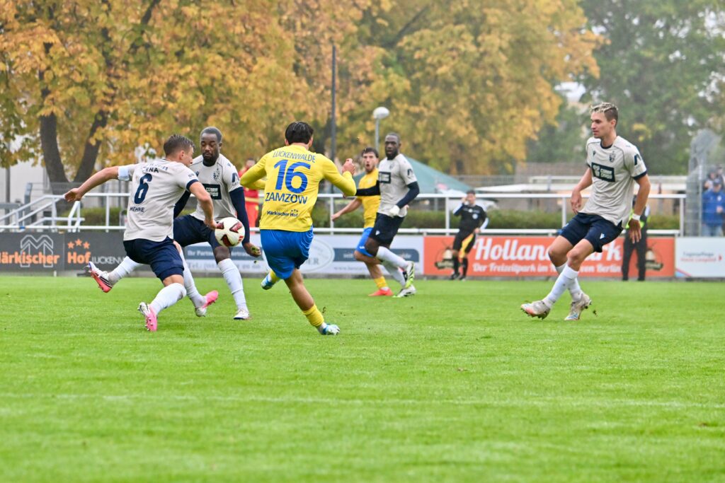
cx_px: 362
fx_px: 3021
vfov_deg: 9.2
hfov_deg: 13.7
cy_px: 242
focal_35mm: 150
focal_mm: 150
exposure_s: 1/1600
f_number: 5
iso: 3200
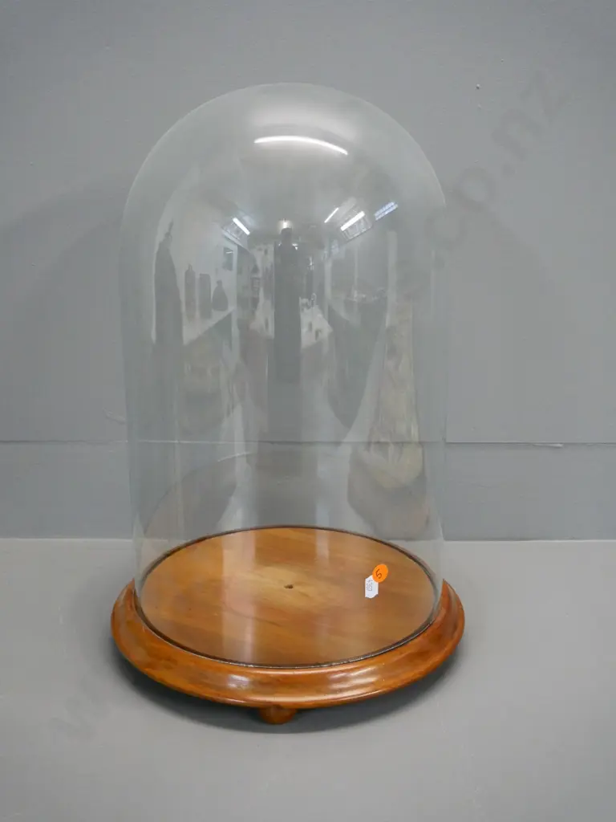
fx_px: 949
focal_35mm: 40
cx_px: 308
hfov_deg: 36.0
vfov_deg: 46.8
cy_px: 411
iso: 3200
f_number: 5
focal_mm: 20
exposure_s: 1/100
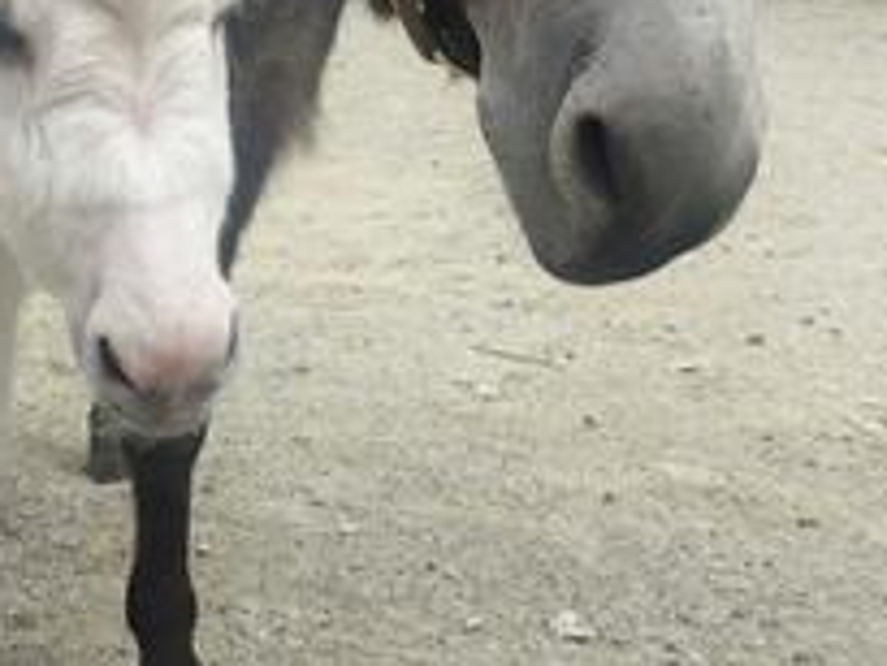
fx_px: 2359
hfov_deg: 21.2
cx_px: 247
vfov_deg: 16.1
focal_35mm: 92
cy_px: 281
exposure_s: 1/490
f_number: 2.2
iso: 25
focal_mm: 4.15
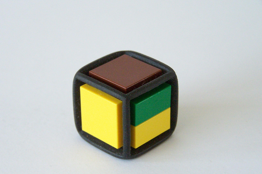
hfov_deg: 20.8
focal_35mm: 98
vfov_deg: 14.0
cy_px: 97
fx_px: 713
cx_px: 131
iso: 400
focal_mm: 15.6
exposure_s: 1/30
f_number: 3.2
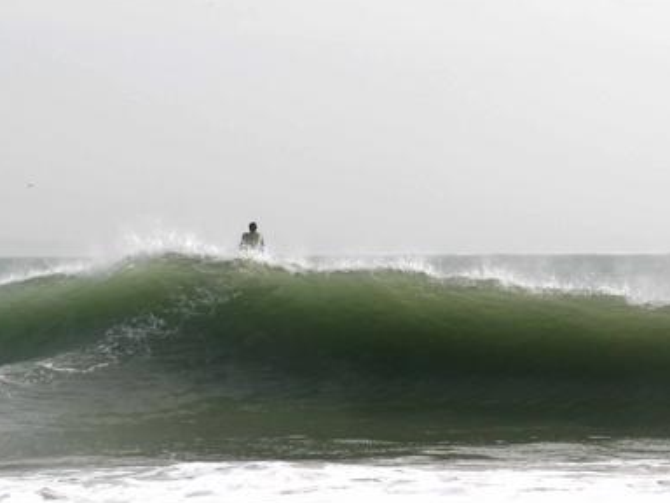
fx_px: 3213
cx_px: 294
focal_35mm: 166
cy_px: 213
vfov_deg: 8.9
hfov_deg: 11.9
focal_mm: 24
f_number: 7.3
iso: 50
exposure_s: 1/167
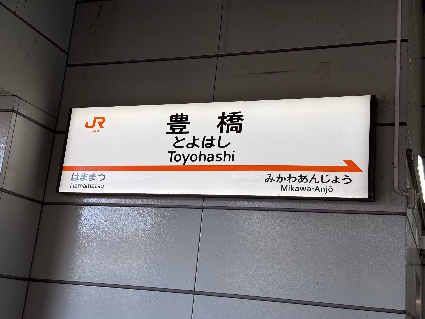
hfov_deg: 39.7
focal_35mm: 48
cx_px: 212
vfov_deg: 30.3
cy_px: 160
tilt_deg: +15.0
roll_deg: -6.0
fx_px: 589
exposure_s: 1/493
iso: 64
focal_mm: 6.76
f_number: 1.78
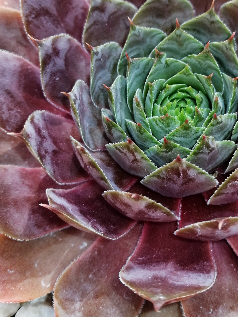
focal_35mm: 39
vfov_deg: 47.7
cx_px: 170
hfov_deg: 36.2
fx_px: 358
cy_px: 133
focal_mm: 3.95
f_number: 1.8
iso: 50
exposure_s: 1/269
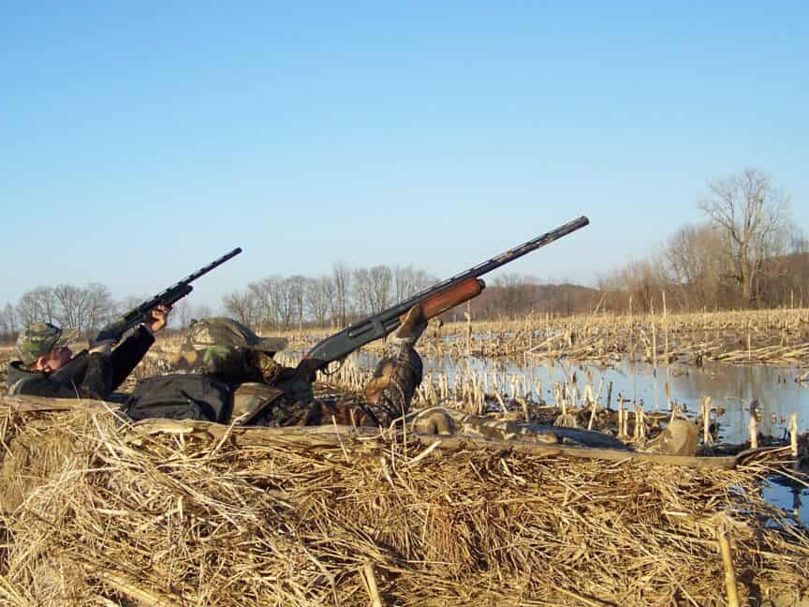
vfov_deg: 29.0
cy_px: 369
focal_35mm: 50
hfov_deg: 38.1
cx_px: 345
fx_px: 1169
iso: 64
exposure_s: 1/500
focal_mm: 5.85
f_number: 2.8
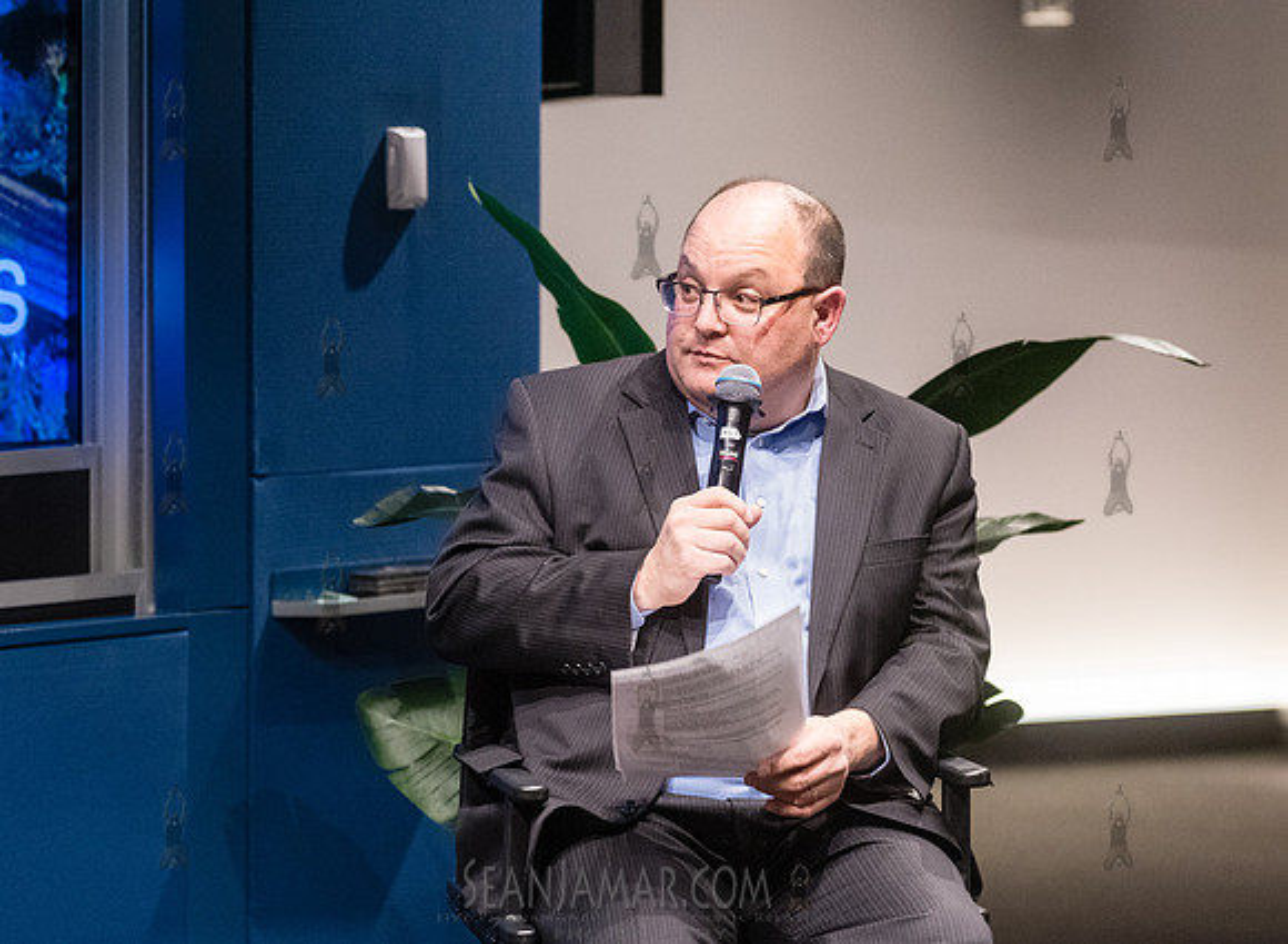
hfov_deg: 15.2
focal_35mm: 131
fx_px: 4838
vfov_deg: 11.1
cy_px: 412
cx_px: 735
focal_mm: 105
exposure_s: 1/200
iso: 6400
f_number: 4
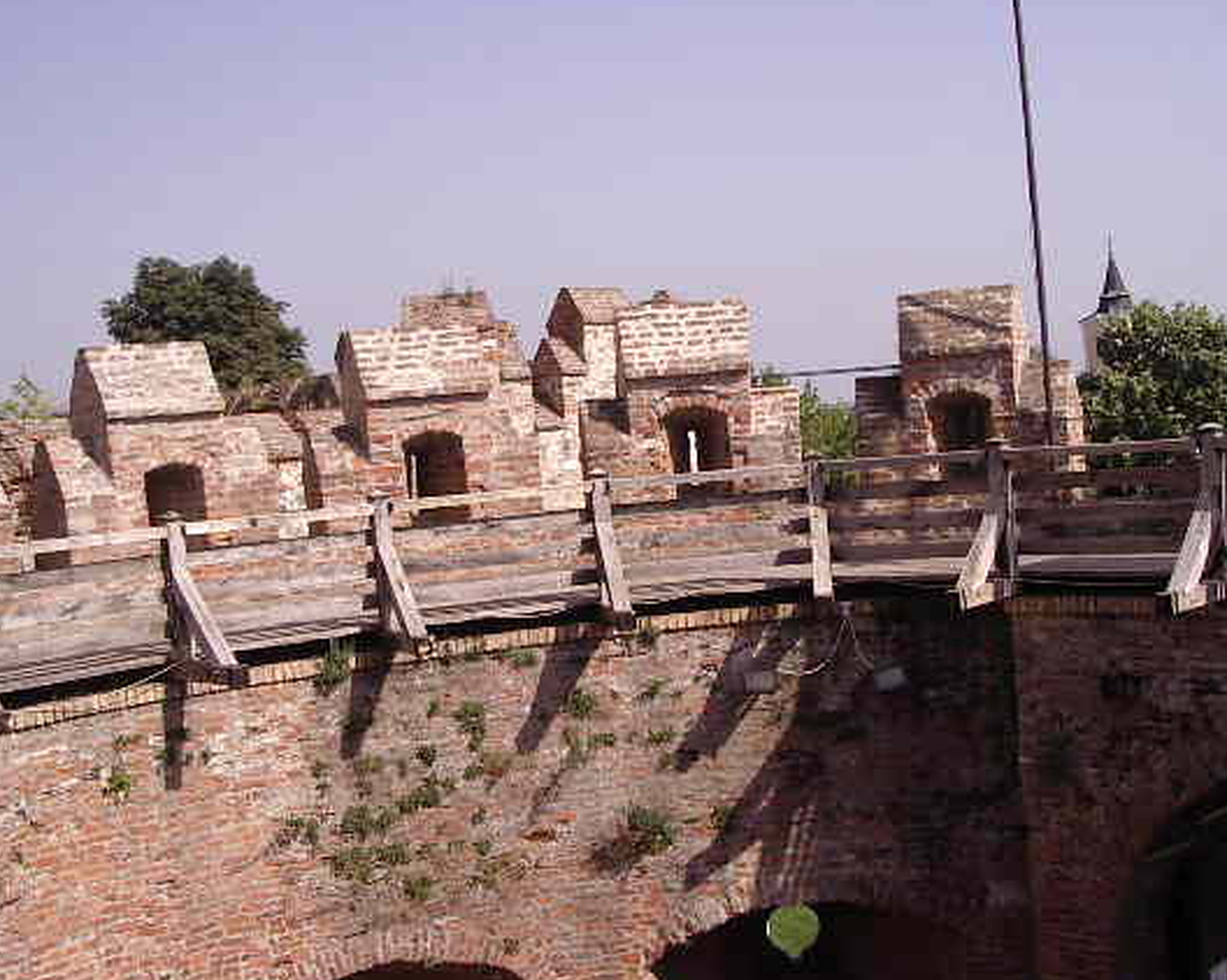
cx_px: 576
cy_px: 434
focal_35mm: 45
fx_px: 1634
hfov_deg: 41.2
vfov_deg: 33.4
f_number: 4.8
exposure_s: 1/400
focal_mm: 5.8
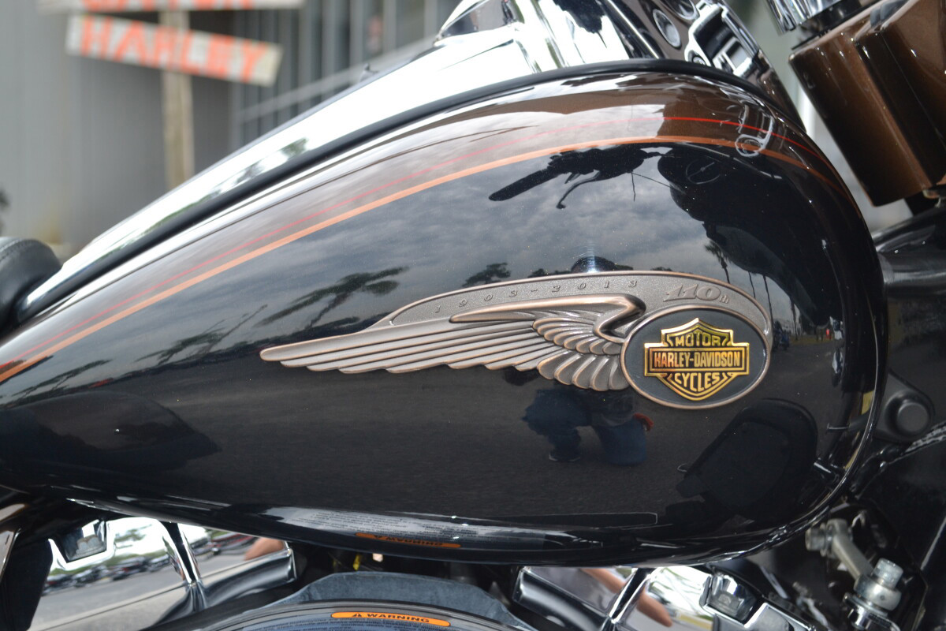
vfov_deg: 25.8
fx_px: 1379
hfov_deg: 37.9
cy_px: 316
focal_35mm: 52
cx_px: 473
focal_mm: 35
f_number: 5
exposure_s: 1/125
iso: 360
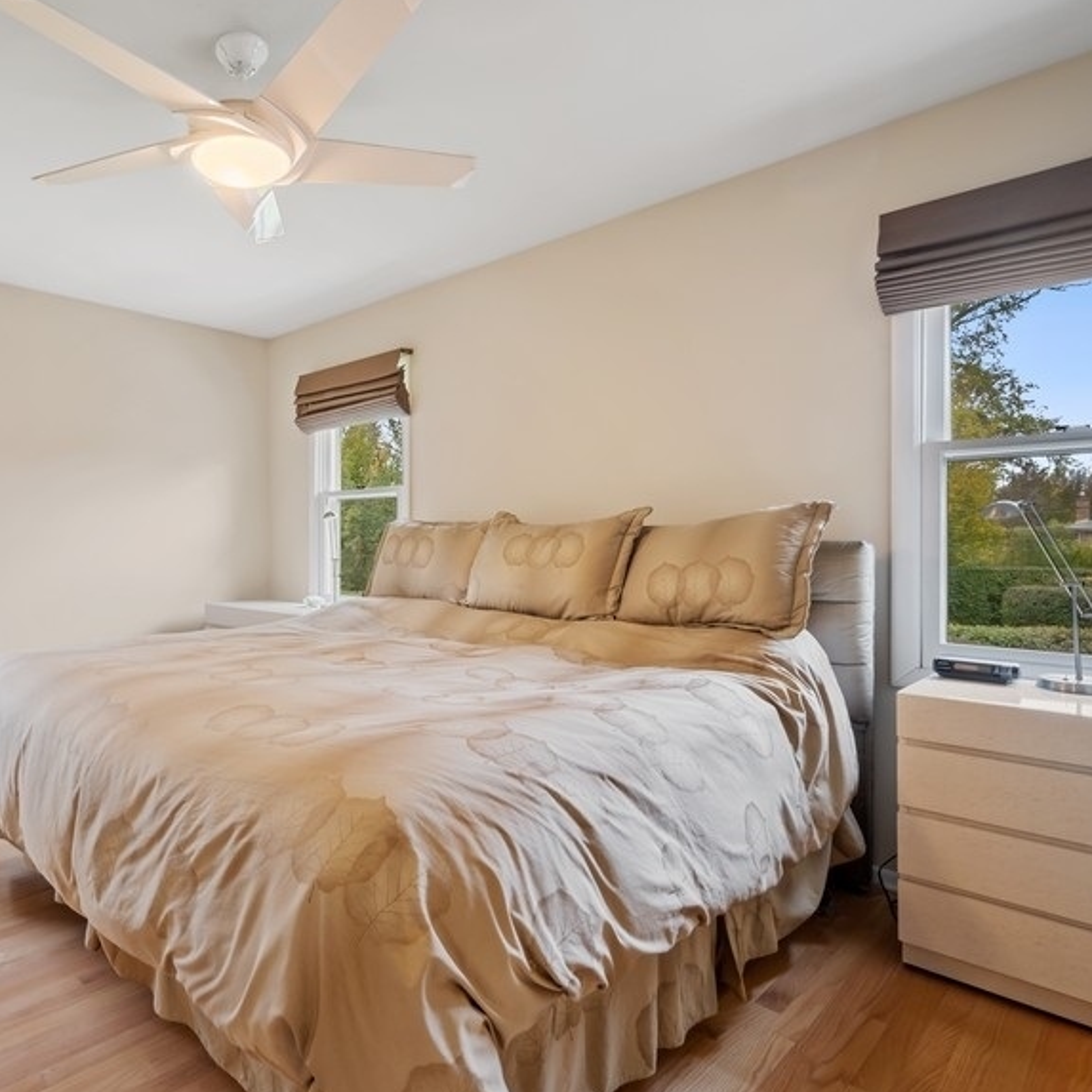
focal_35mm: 21
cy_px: 543
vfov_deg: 73.0
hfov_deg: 69.4
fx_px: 738
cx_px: 307
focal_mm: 15.5
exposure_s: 1
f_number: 9.5
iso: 200
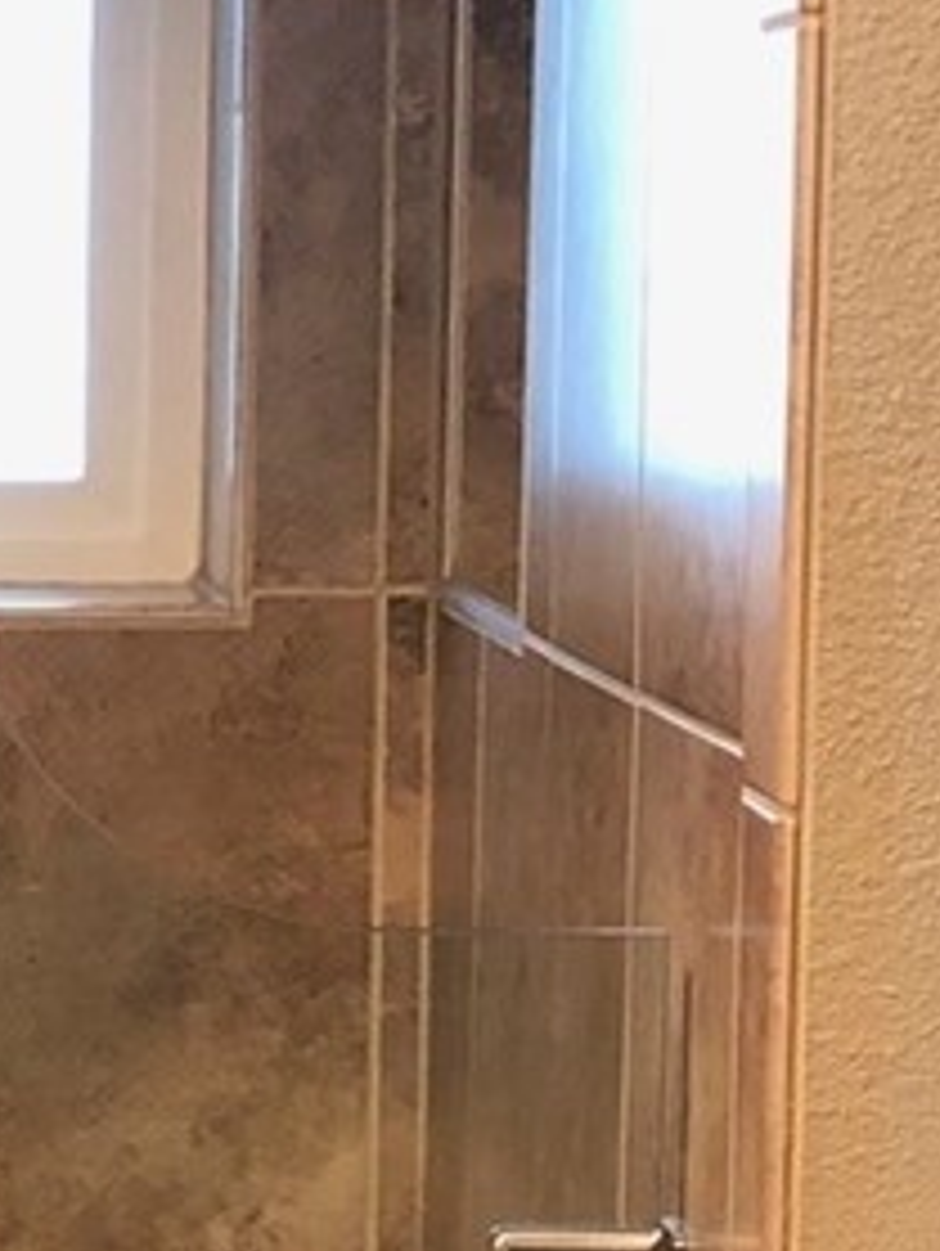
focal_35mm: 161
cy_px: 891
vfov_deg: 12.2
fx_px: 5820
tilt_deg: -6.6
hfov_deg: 8.3
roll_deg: -0.6
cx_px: -1507
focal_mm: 3.99
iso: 40
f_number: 1.8
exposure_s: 1/20
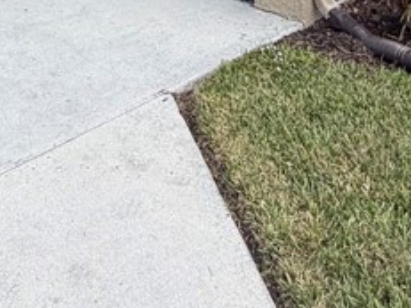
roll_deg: +2.4
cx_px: 82
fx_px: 736
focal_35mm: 62
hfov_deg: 30.4
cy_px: -320
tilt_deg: +6.2
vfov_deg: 17.0
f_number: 2.2
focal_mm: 2.22
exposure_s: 1/518
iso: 40
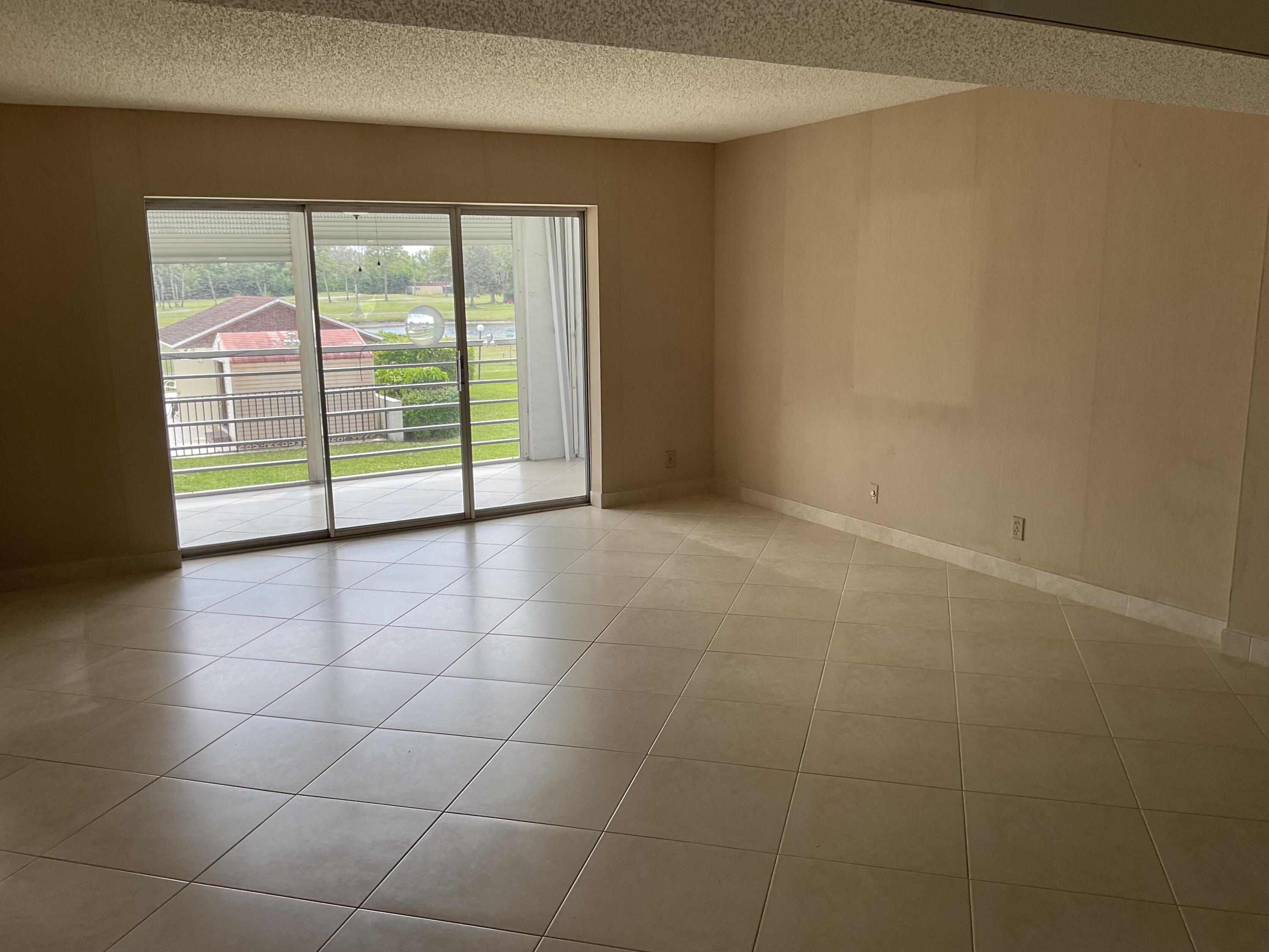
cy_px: 476
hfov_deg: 61.7
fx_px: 1063
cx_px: 634
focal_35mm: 29
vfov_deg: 48.2
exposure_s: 1/134
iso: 16
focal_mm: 3
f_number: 1.8
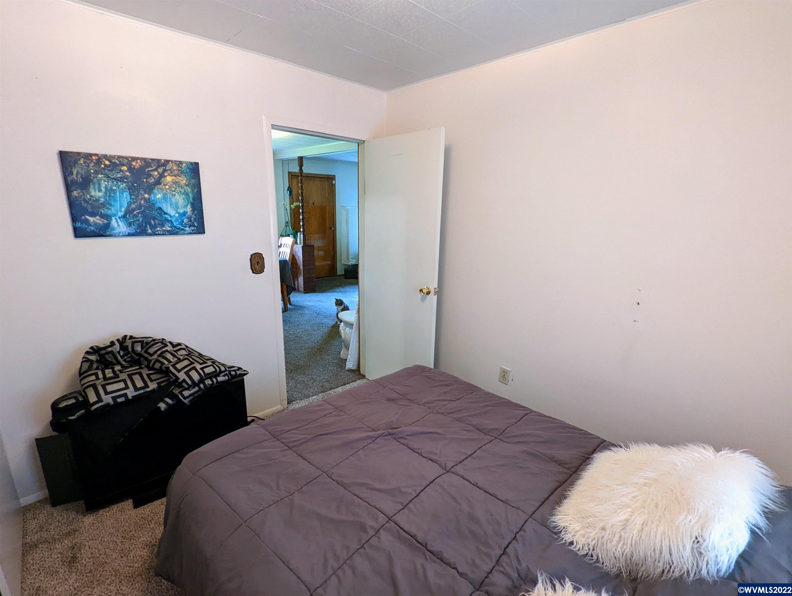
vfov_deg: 78.2
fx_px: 367
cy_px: 298
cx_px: 396
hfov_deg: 94.4
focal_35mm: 16
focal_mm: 2.35
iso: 385
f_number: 2.2
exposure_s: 1/24
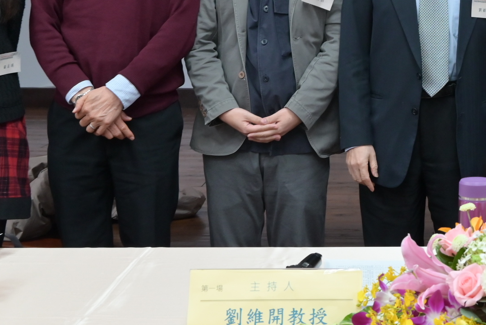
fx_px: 1283
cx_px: 429
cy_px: -38
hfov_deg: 21.0
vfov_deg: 14.1
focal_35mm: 95
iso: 1250
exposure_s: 1/40
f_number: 6.3
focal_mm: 34
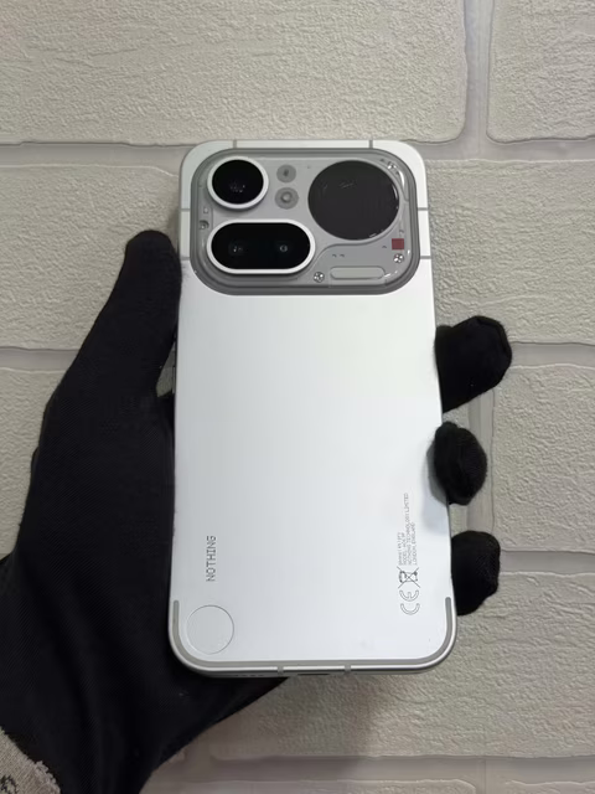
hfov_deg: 30.3
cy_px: 397
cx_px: 298
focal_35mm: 48
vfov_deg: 39.7
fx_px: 1100
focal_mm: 6.76
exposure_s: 1/121
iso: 50
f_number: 1.78
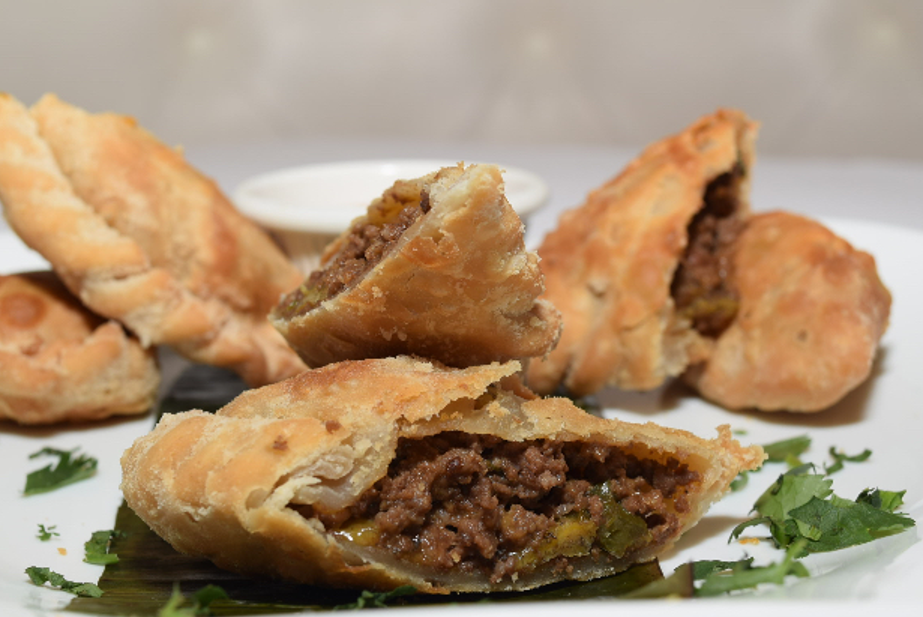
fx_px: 1351
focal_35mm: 53
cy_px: 356
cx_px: 417
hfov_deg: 37.7
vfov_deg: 25.7
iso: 100
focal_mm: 27
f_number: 8
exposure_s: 1/60
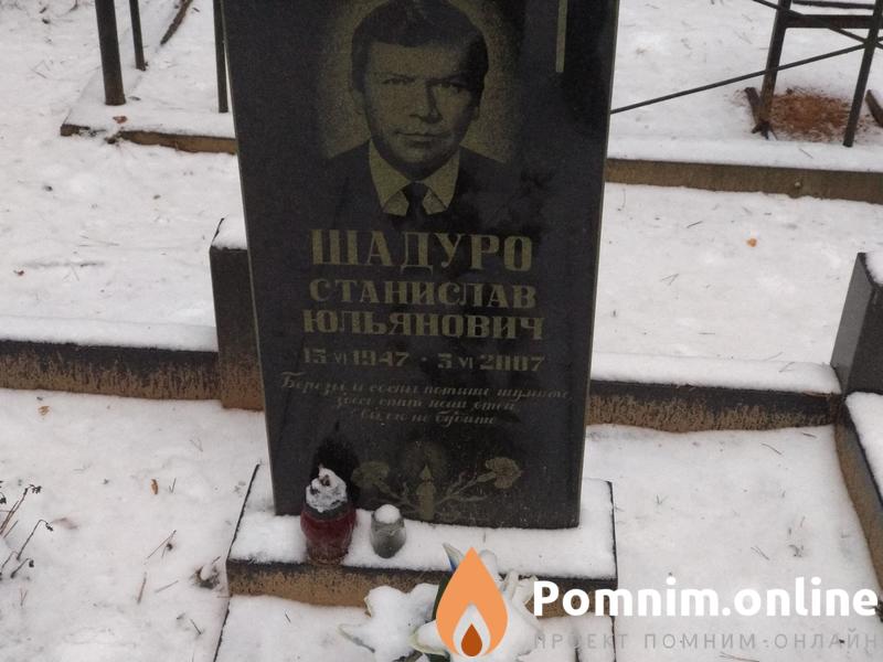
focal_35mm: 52
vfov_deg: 28.0
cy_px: 331
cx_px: 442
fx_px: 1326
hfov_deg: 36.8
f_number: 2.6
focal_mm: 5.99
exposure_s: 1/60
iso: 800
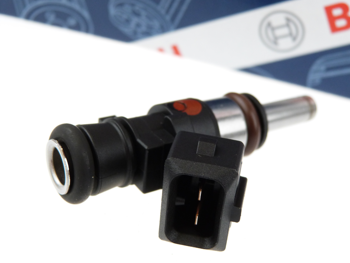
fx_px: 526
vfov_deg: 28.0
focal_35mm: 52
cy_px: 141
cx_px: 202
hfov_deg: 36.7
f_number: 3.2
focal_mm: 8.1
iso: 200
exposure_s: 1/200
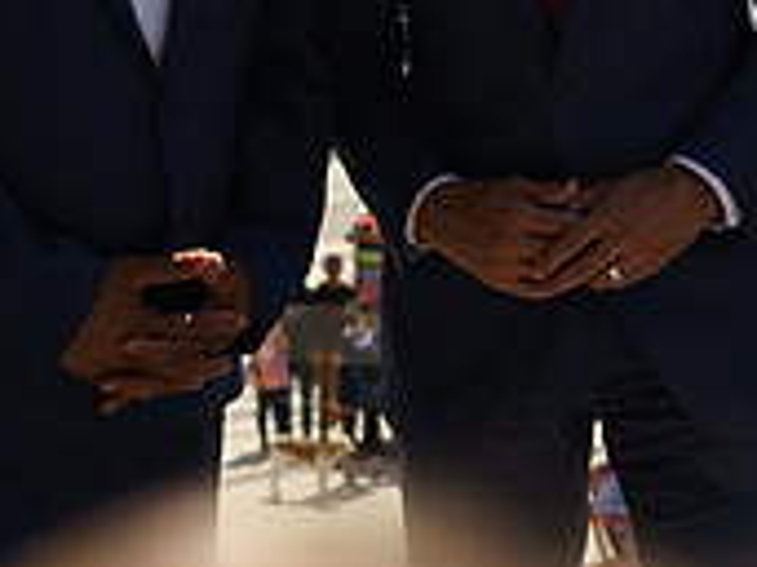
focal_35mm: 184
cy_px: -281
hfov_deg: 10.8
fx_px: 4021
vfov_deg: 7.9
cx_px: 456
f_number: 5
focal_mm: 50
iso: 100
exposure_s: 1/320
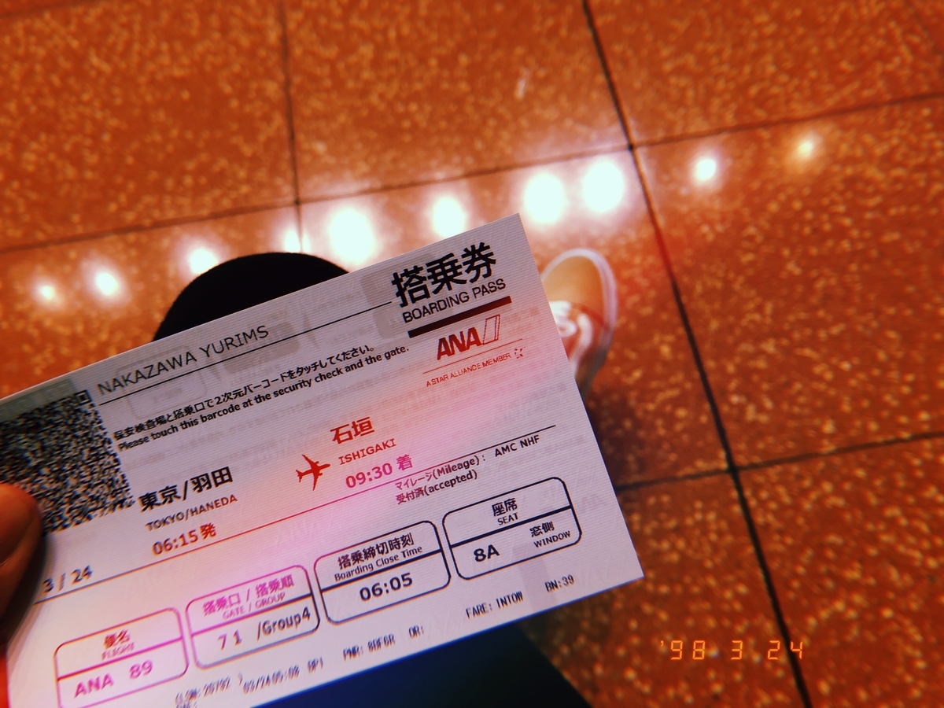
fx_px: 764
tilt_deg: -64.2
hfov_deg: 63.4
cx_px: 472
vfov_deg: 49.7
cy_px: 354
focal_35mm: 28
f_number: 1.8
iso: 100
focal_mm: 3.99
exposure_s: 1/13
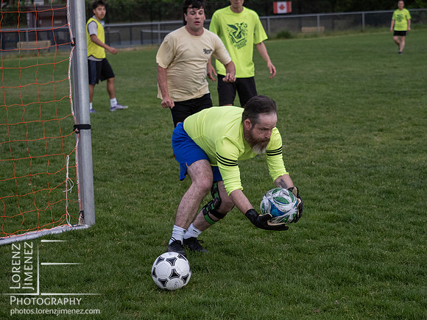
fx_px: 987
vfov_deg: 18.4
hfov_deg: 24.4
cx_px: 214
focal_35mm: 80
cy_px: 160
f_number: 2.8
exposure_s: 1/800
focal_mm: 40
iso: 1000
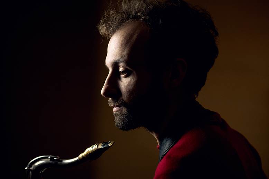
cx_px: 134
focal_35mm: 85
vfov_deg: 16.1
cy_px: 90
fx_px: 635
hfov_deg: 23.9
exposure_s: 1/400
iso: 4000
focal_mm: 85
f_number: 2.8
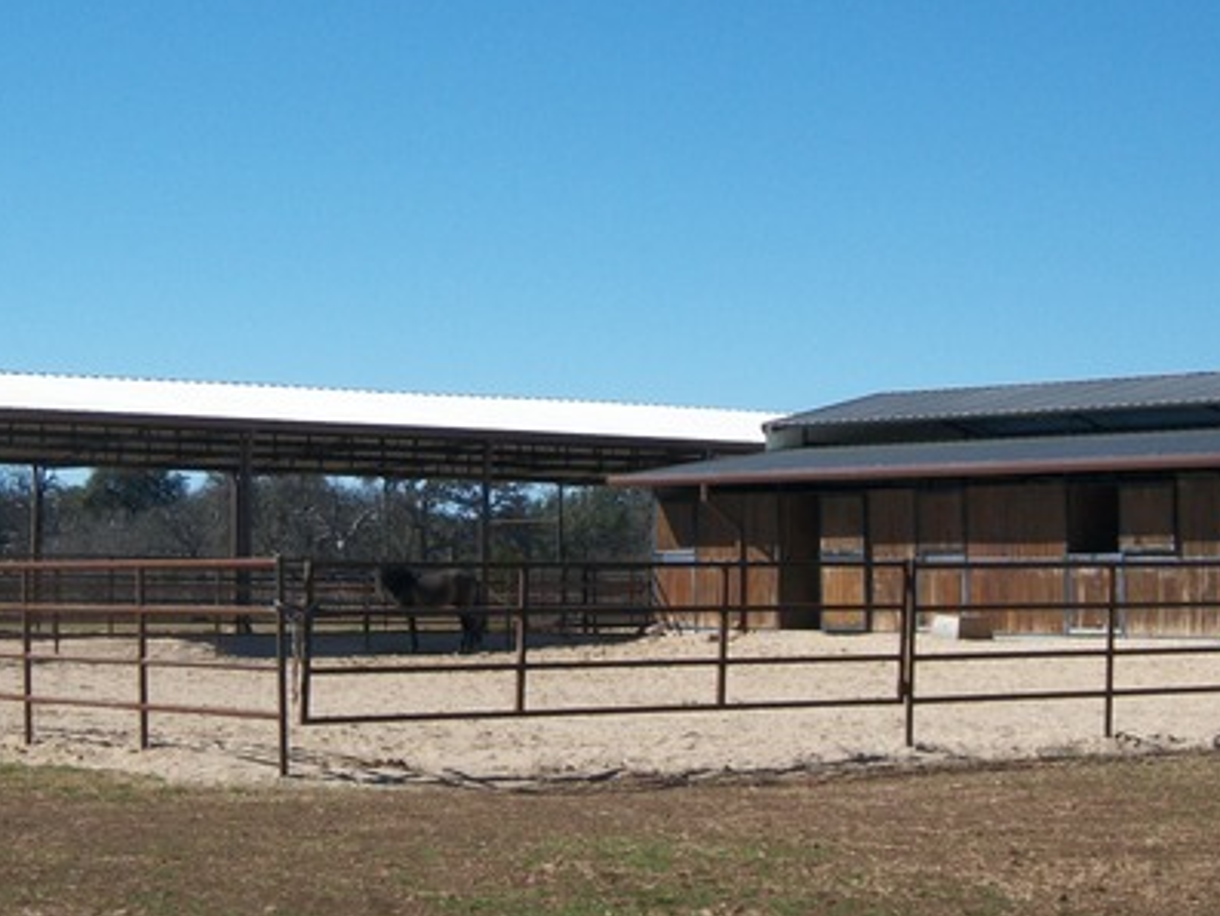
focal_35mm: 100
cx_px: 522
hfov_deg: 19.6
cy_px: 357
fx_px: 3525
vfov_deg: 14.8
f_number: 12.6
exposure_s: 1/100
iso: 80
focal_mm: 11
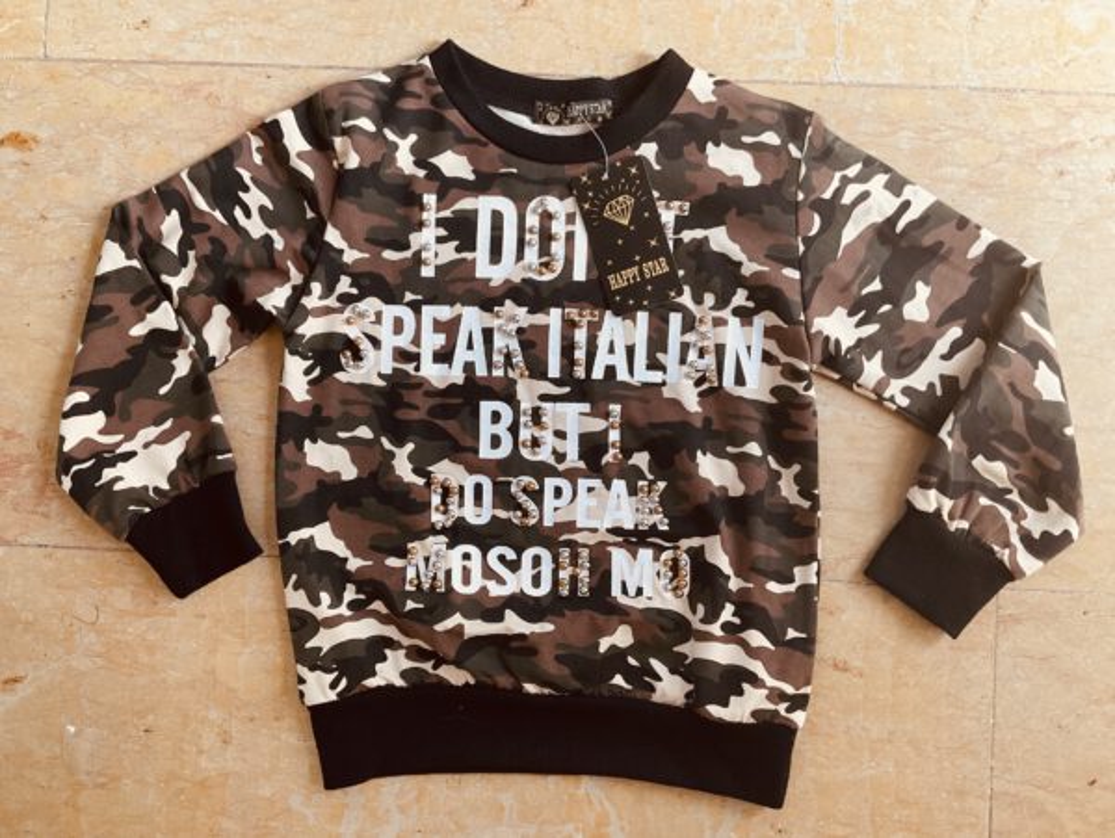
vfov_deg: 48.3
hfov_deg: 61.6
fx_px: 935
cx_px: 558
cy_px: 419
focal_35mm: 29
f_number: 1.8
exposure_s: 1/120
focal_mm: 3
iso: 50
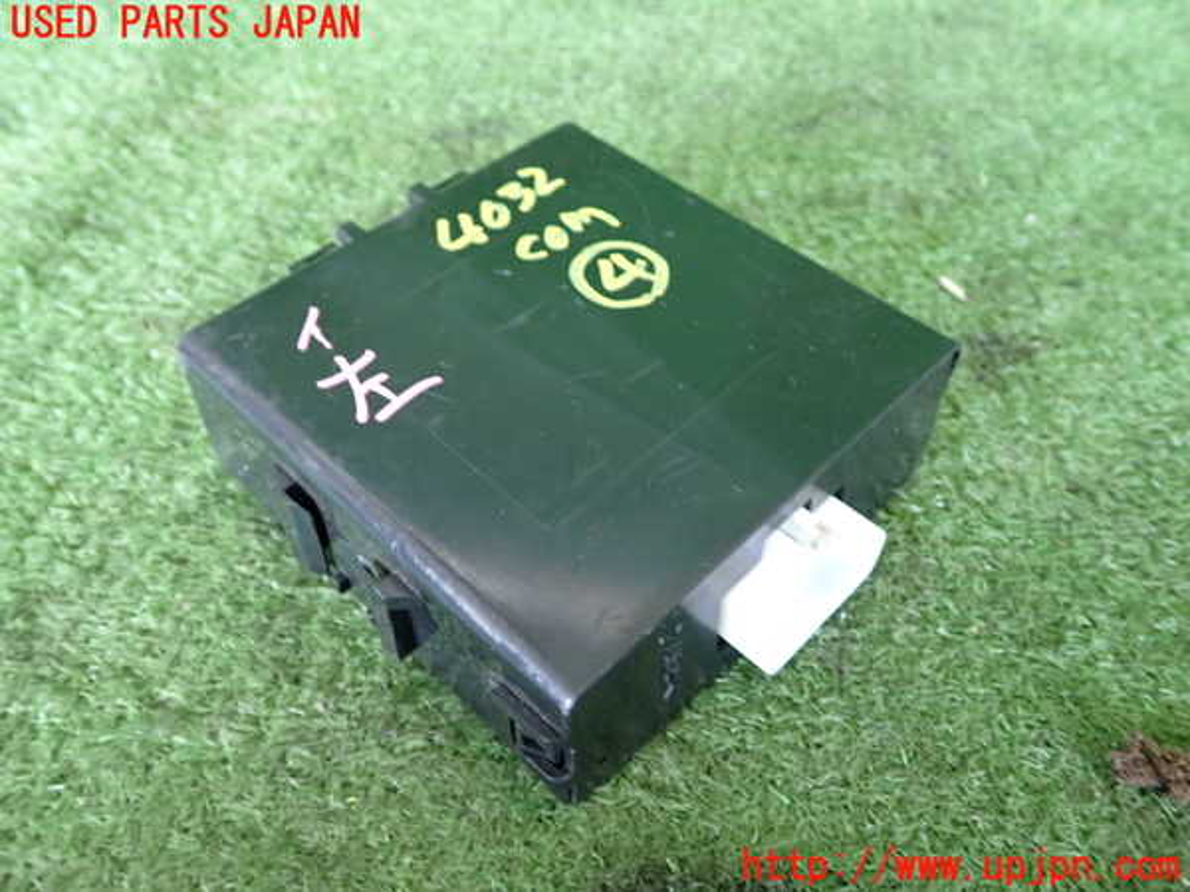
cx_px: 595
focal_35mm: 30
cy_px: 446
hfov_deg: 60.0
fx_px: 1031
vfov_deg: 46.8
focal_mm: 5.4
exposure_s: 1/30
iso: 320
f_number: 2.3
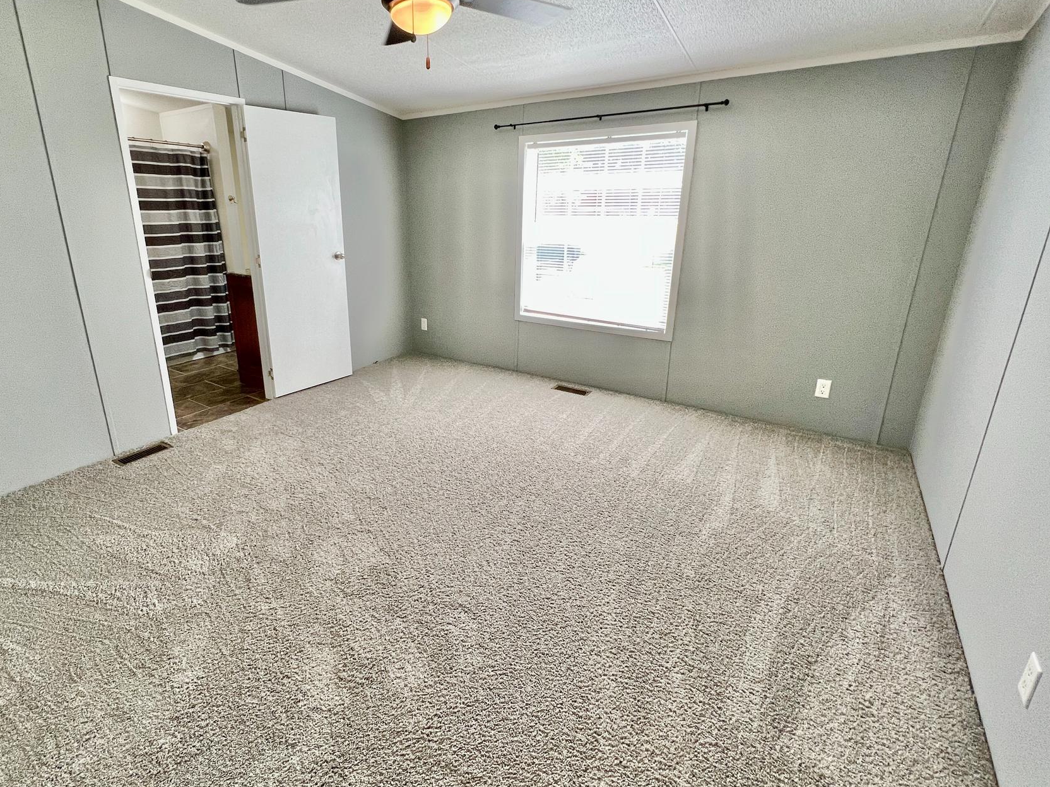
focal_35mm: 16
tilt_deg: -17.1
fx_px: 485
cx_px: 452
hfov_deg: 93.9
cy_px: 356
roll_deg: +0.2
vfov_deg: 77.9
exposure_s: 1/120
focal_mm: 1.57
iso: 125
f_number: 1.8
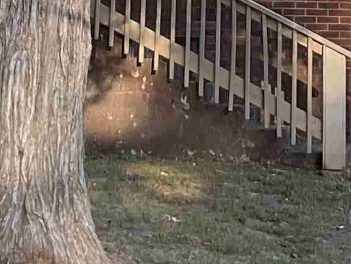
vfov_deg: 8.7
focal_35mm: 154
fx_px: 1562
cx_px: 244
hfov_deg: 12.8
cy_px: -377
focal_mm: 3
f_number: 1.8
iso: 20
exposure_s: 1/122
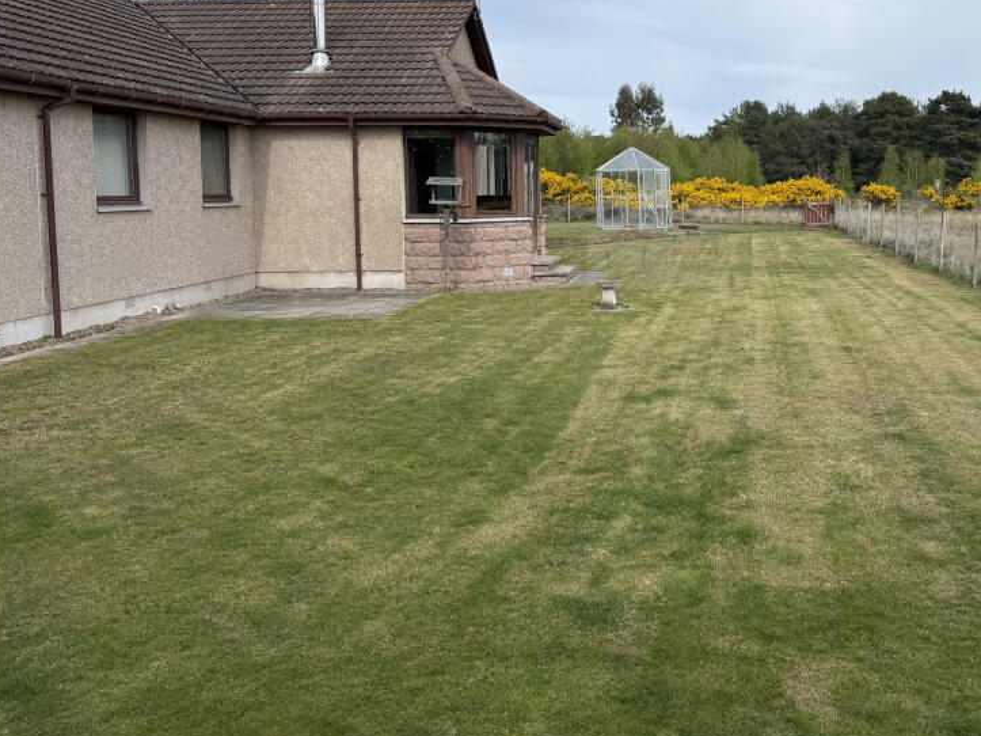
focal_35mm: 34
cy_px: 255
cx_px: 657
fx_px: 963
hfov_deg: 52.9
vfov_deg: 41.3
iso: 80
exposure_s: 1/4405
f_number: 1.78
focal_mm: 6.76
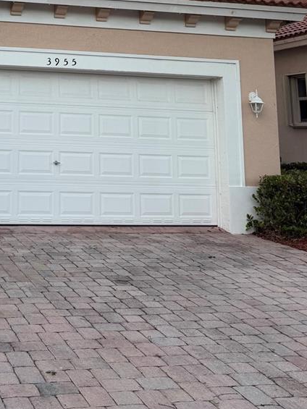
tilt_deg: +11.7
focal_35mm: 51
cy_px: 16
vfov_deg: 34.6
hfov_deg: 26.7
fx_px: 603
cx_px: -12
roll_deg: -2.0
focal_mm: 6.76
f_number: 1.78
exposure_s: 1/470
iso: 80
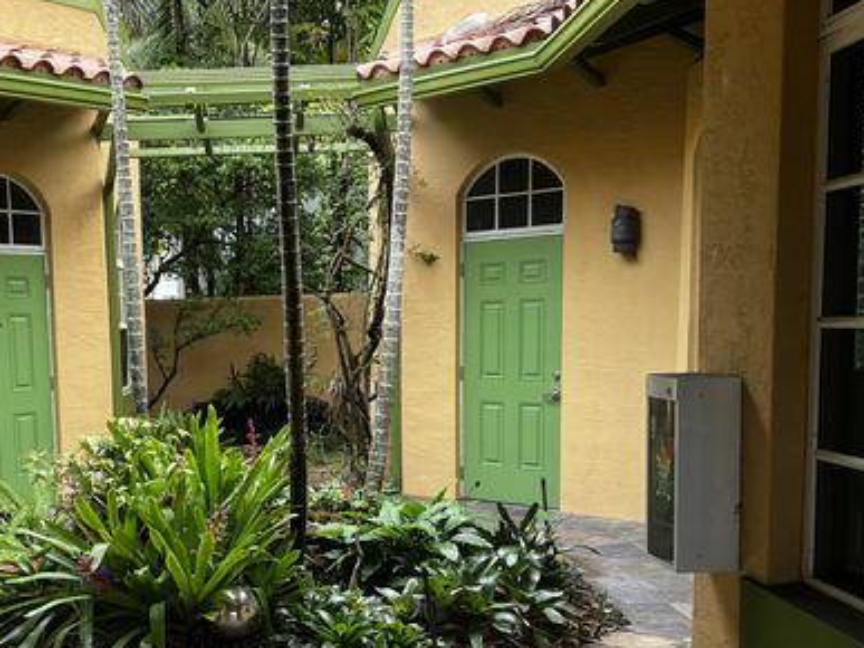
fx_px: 1073
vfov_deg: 33.2
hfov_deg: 42.7
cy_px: 440
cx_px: 228
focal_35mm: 43
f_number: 1.5
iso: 64
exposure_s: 1/121
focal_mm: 5.7
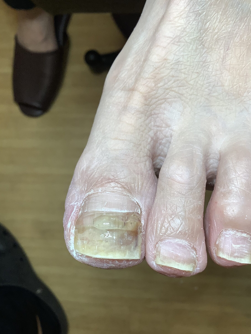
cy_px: 169
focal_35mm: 33
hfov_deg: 42.9
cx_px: 131
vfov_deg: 55.3
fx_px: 319
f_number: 2.4
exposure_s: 1/100
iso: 64
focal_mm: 3.3
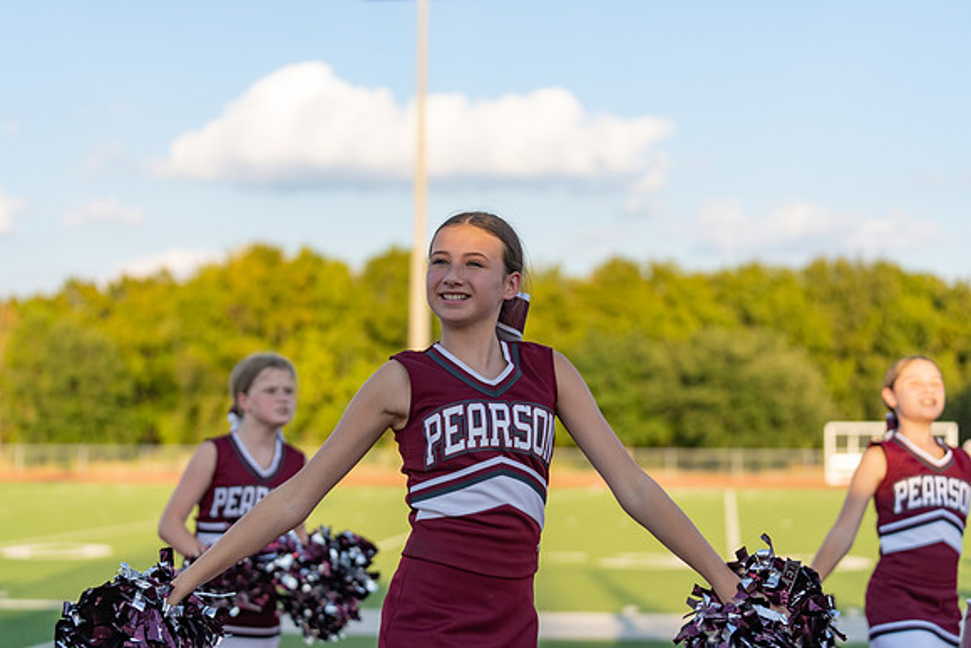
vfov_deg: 19.5
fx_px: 1888
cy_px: 324
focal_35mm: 70
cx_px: 486
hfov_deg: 28.8
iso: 200
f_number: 2.8
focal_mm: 70
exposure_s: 1/1250
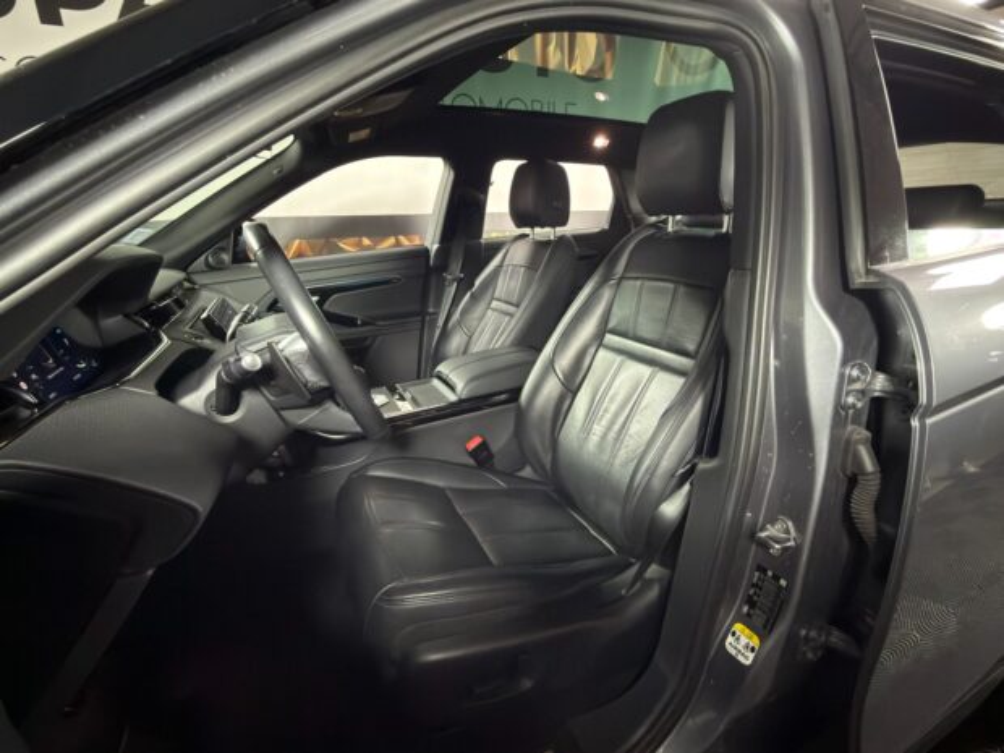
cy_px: 376
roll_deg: +1.2
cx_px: 502
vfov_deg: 74.7
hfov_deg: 91.0
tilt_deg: -17.6
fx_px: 493
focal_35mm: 17
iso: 640
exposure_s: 1/17
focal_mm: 2.22
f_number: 2.2
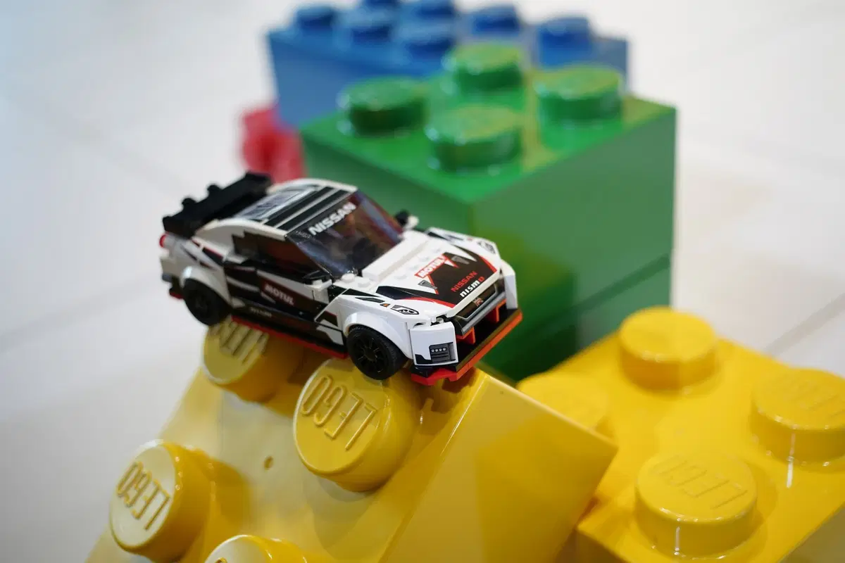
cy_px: 282
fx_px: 939
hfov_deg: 48.5
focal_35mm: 40
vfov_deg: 33.4
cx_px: 422
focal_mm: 40
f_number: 2.8
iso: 1250
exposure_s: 1/320
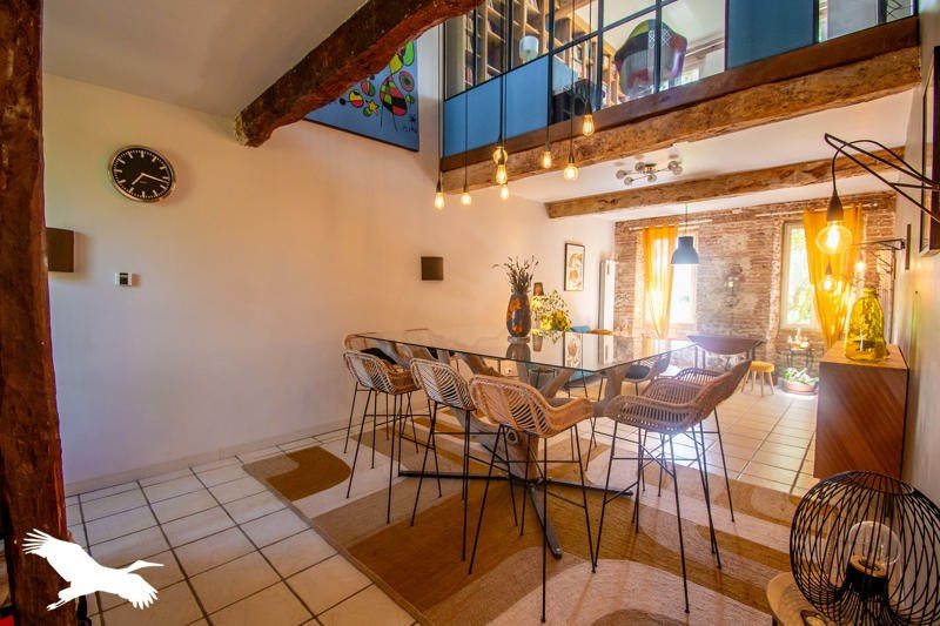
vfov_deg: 77.3
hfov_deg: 100.4
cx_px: 470
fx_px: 392
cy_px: 313
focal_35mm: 15
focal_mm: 10
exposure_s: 1/50
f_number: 6.3
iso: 800
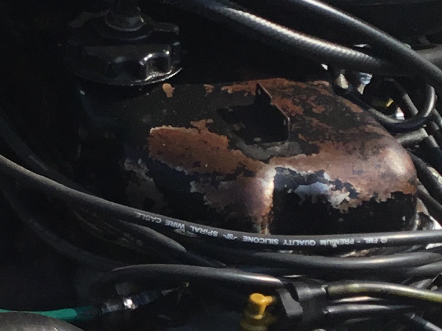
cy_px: 111
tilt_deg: -39.2
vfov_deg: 9.9
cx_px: -79
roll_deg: -6.9
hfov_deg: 12.9
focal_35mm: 149
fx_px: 1902
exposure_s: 1/895
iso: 25
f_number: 2.4
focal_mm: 3.3
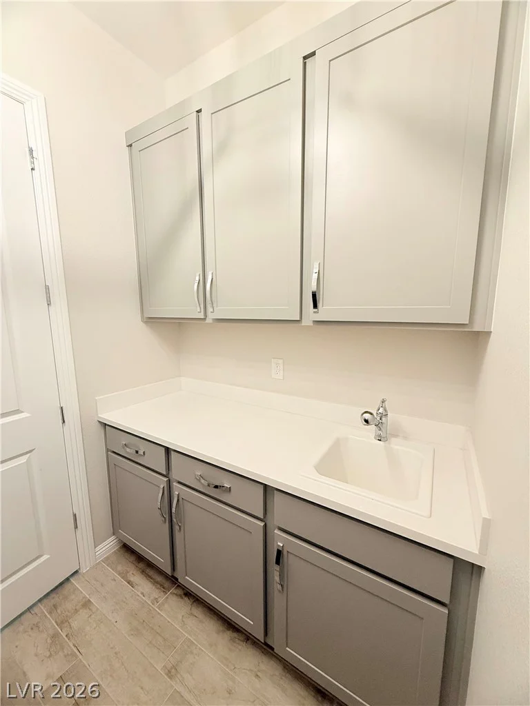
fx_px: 286
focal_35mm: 14
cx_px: 265
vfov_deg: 102.1
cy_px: 353
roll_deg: -0.7
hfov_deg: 85.7
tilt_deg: -8.5
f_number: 2.2
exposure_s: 1/60
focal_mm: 2.22
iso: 200
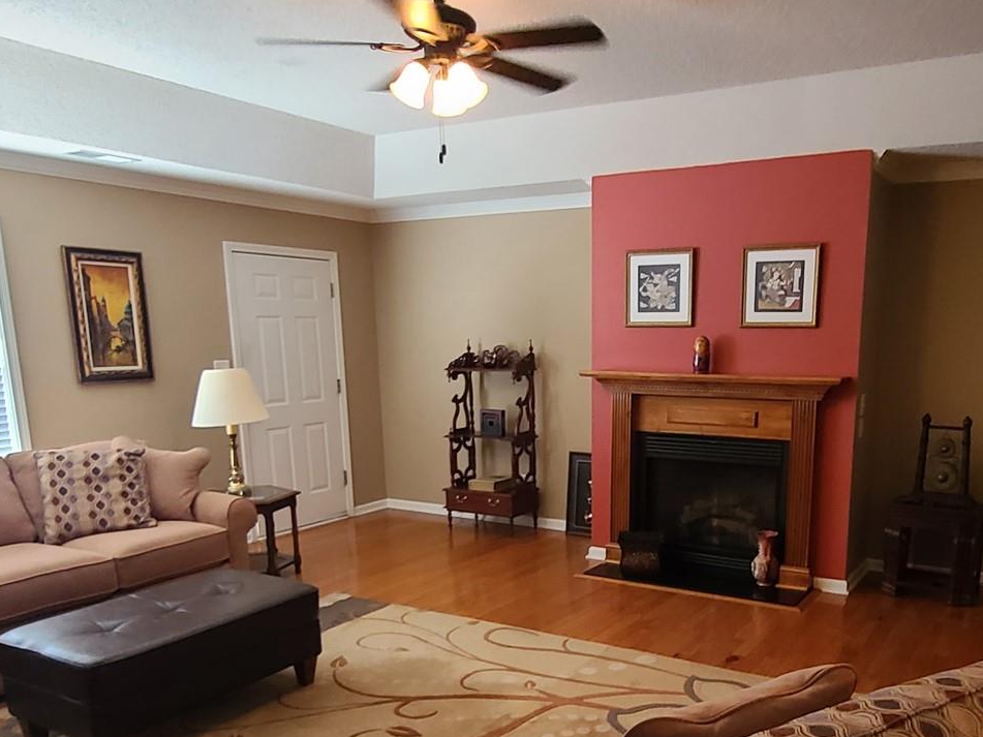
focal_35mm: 28
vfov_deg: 48.3
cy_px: 527
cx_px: 584
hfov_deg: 63.0
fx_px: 795
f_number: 2.2
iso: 320
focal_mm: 2.2
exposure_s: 1/60
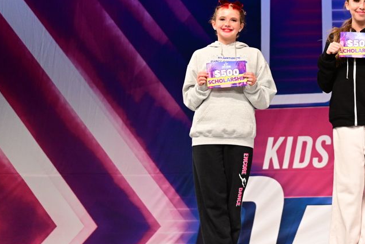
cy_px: 1
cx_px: 408
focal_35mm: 147
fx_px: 1490
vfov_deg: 9.3
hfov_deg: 13.7
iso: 2000
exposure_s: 1/800
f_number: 2.8
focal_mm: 62
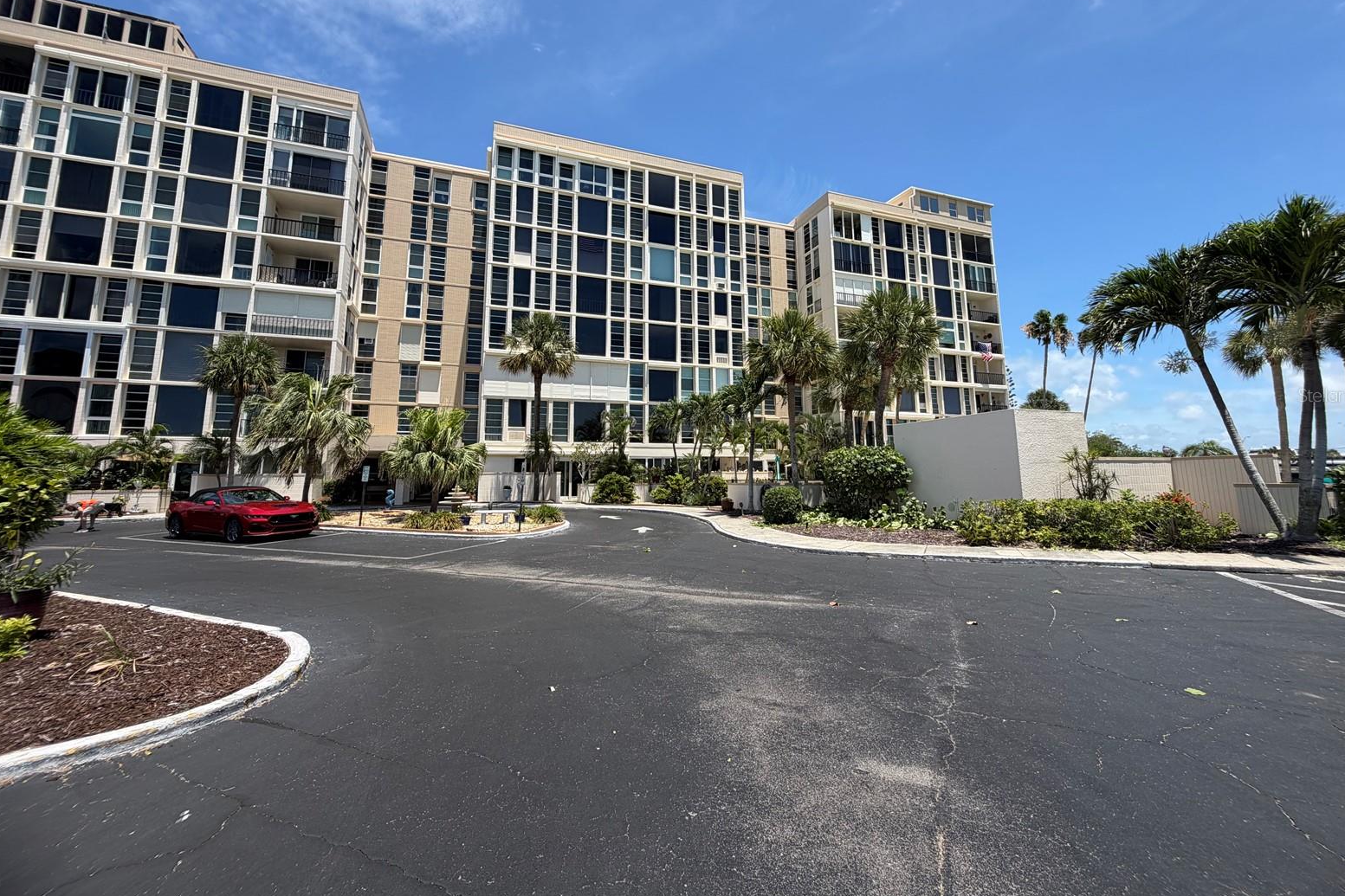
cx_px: 687
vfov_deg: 77.0
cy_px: 395
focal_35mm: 15
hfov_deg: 100.4
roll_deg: +0.3
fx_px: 560
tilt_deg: +7.9
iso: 25
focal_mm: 2.22
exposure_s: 1/770
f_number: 2.2
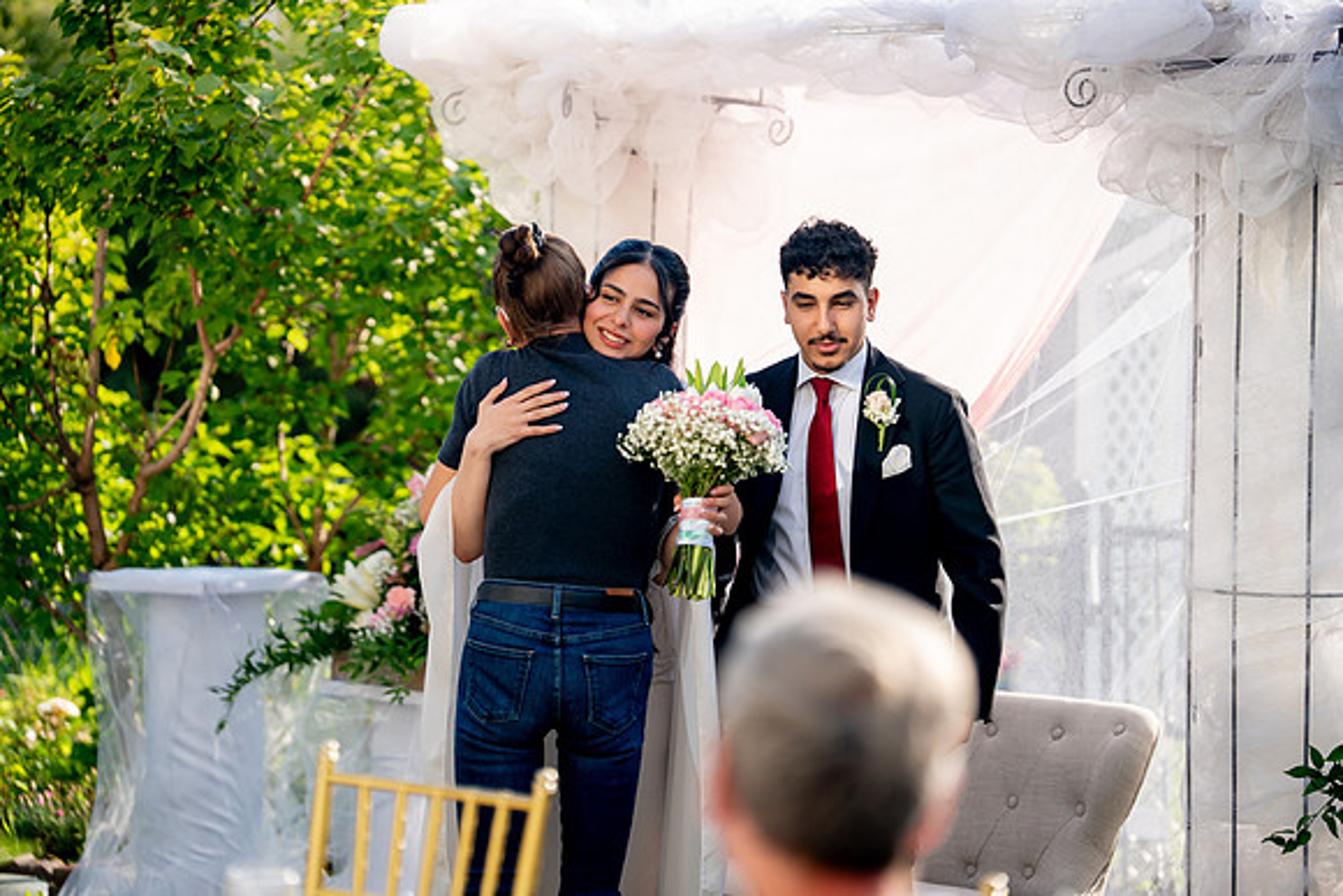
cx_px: 672
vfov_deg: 14.6
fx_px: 3507
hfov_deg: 21.7
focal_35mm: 94
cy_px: 448
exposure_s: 1/4000
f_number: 2
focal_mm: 94
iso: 320
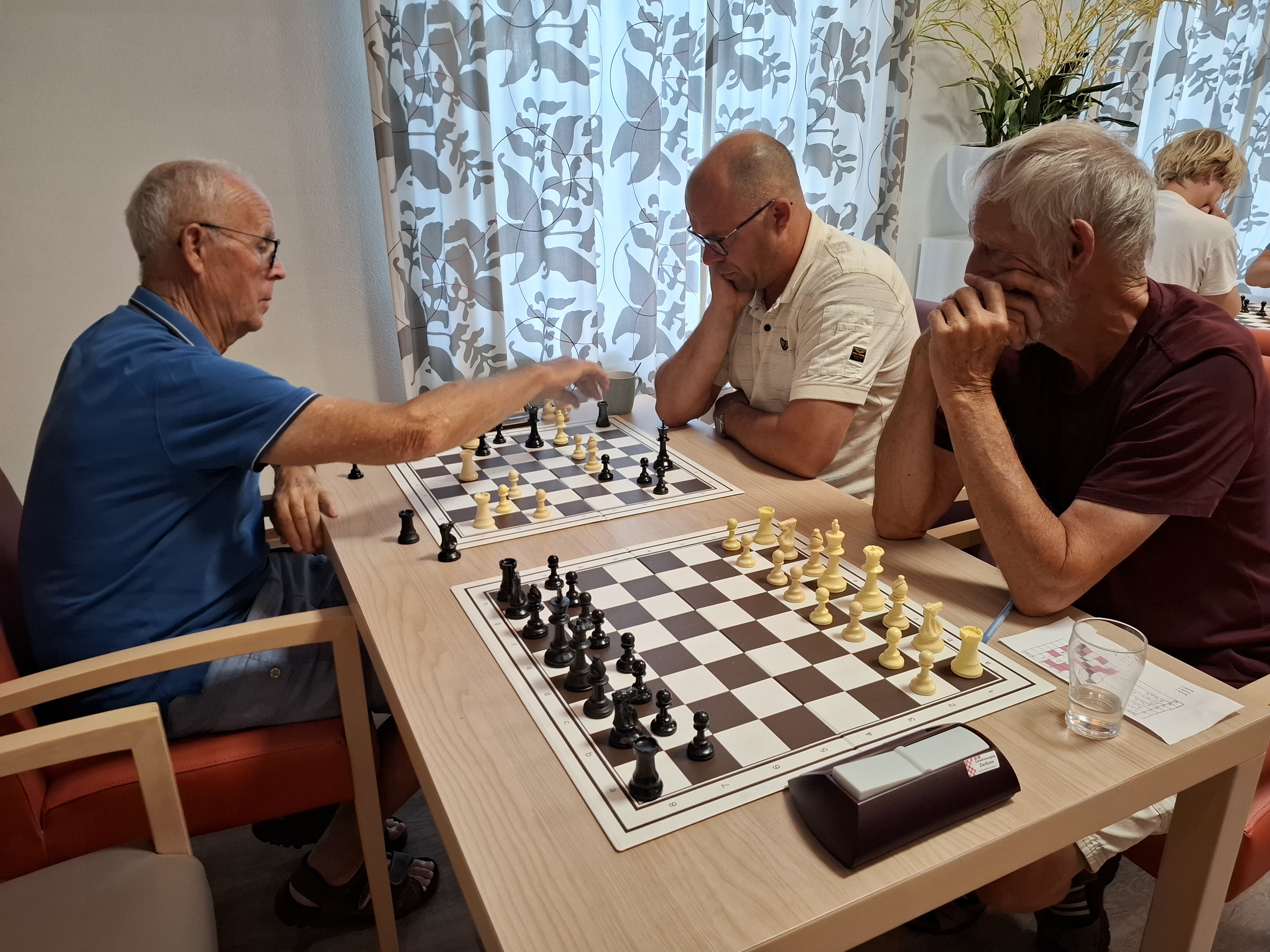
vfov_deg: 58.9
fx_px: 844
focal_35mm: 23
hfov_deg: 73.9
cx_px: 635
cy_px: 476
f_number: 1.8
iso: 250
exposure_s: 1/50
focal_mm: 5.54
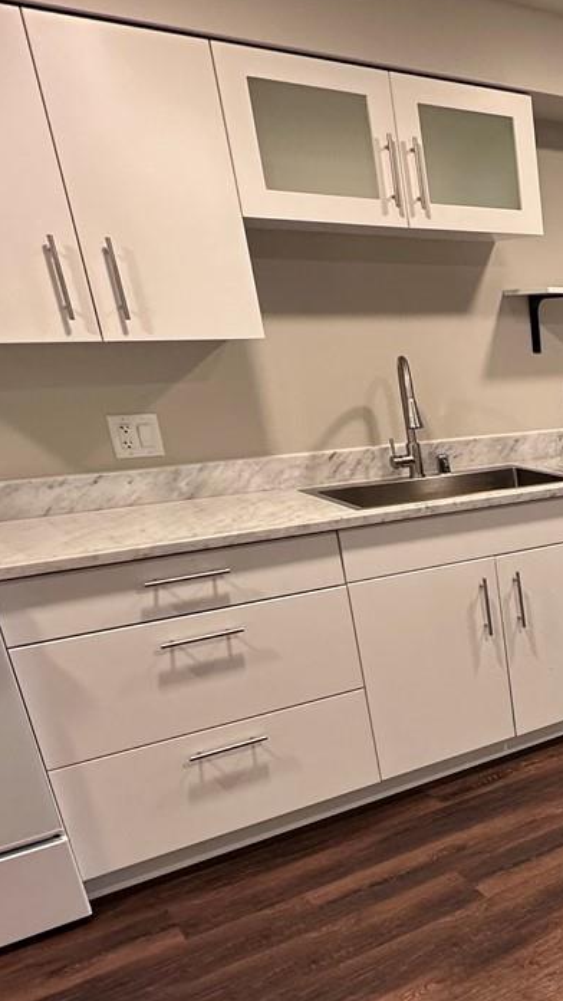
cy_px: 668
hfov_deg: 26.9
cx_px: 777
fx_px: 929
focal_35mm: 35
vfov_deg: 55.4
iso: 200
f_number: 2.2
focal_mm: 2.22
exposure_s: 1/120
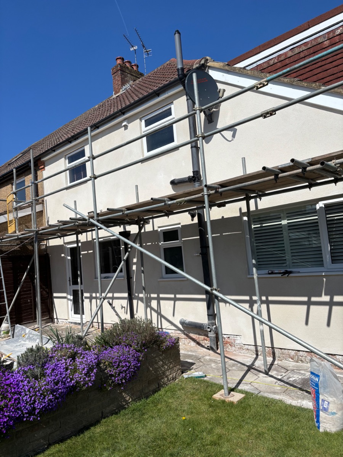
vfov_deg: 67.3
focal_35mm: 26
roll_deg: +4.9
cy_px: 228
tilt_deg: +3.2
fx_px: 344
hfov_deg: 53.1
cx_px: 172
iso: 50
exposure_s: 1/7194
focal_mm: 5.96
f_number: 1.6
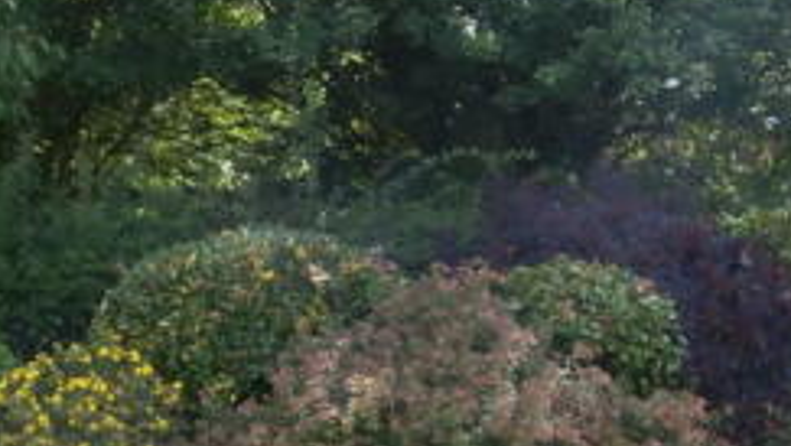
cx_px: 155
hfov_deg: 30.2
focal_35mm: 68
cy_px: 428
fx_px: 1427
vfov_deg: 17.4
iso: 80
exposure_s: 1/250
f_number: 2.8
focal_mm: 4.7
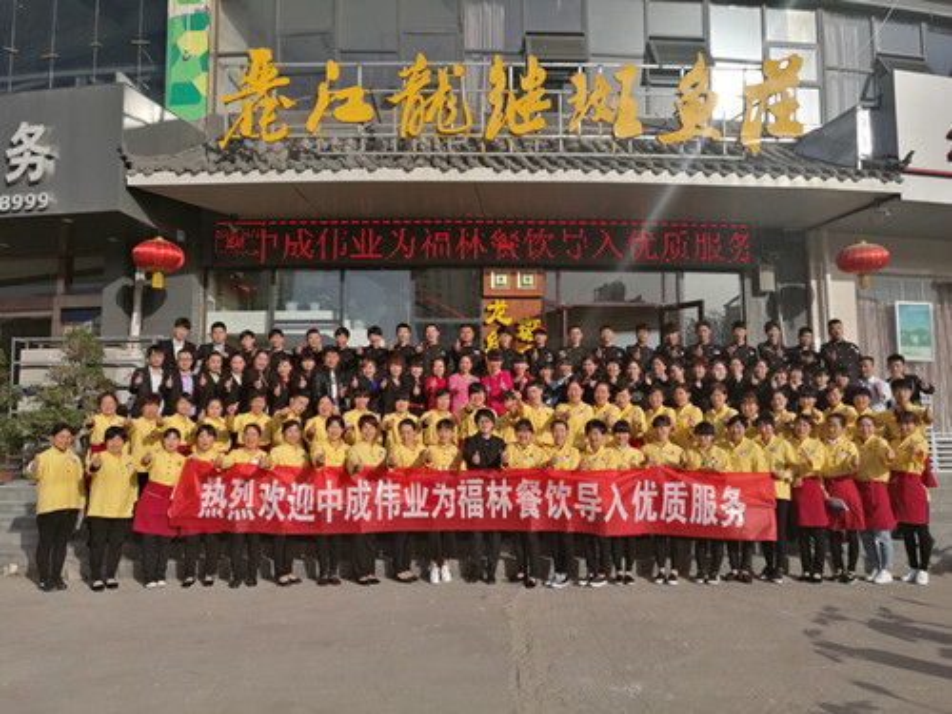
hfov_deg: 65.3
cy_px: 357
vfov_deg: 51.4
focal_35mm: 27
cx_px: 476
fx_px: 743
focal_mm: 4.04
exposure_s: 1/1799
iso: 50
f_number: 2
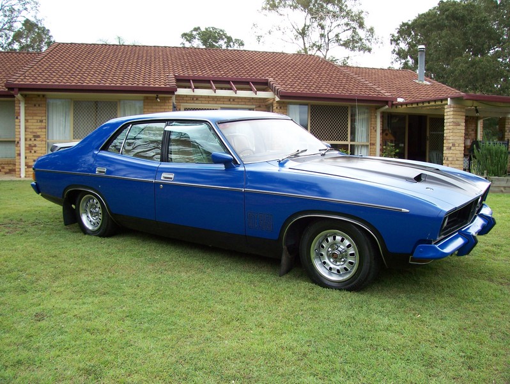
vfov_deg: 41.9
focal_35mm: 34
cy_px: 192
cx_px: 255
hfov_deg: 53.9
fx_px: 501
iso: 80
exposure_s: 1/100
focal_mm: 5.6
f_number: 2.7
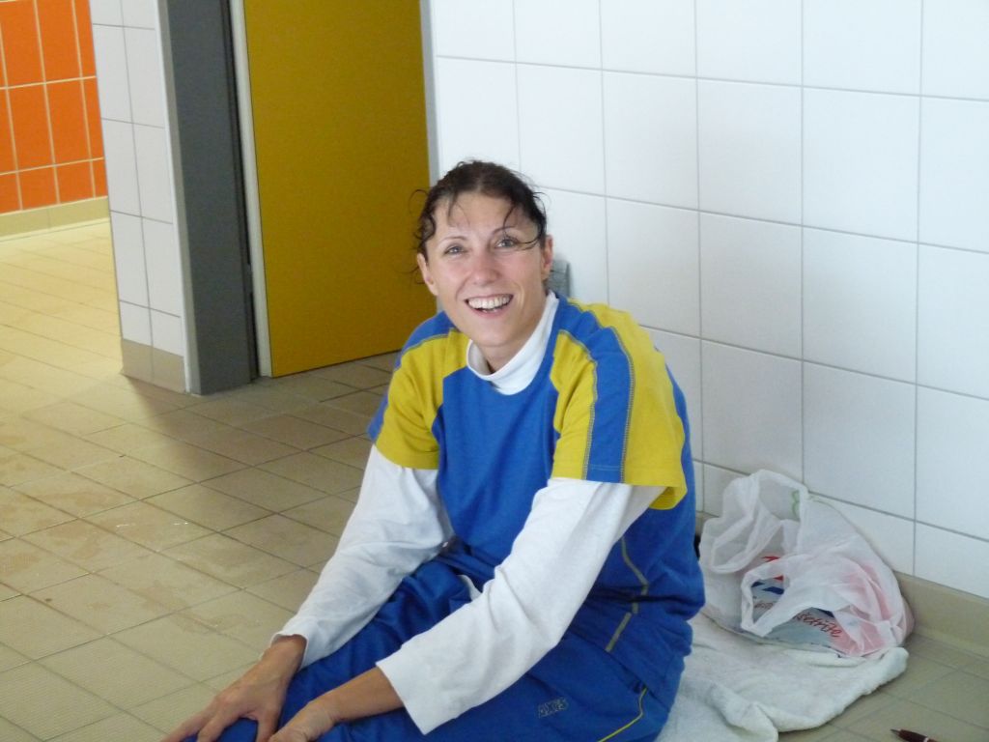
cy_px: 371
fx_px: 1914
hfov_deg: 29.0
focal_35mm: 67
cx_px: 494
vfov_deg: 21.9
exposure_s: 1/15
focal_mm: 11.9
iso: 800
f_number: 3.4
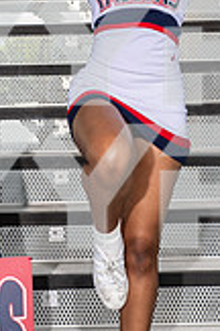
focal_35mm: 144
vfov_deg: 14.2
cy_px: 45
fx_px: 1326
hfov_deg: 9.5
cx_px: 141
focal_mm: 52
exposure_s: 1/320
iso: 200
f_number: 7.1
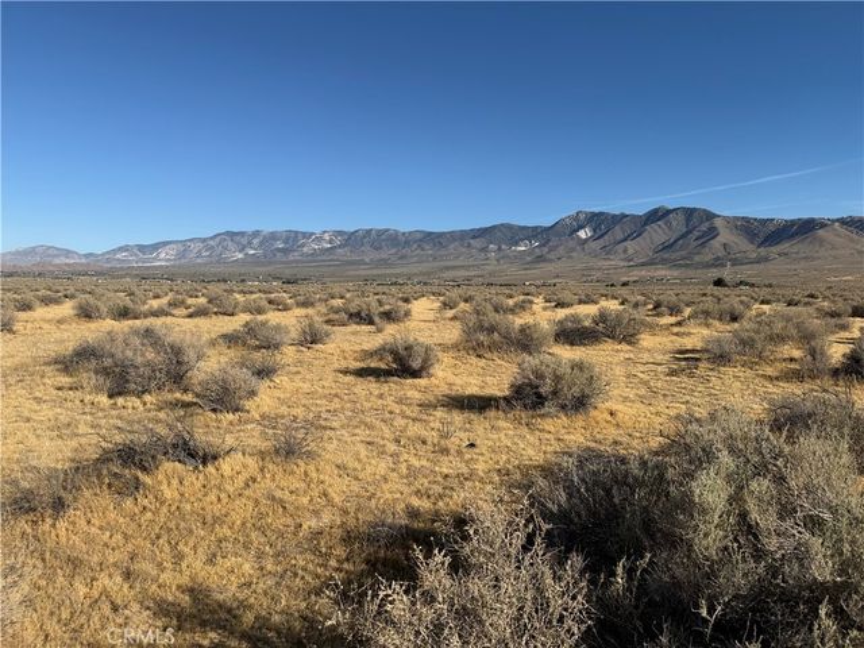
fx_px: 599
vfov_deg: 56.8
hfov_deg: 71.6
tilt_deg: -2.9
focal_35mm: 24
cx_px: 432
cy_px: 324
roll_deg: -2.2
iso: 80
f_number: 1.78
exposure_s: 1/6173
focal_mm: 6.76
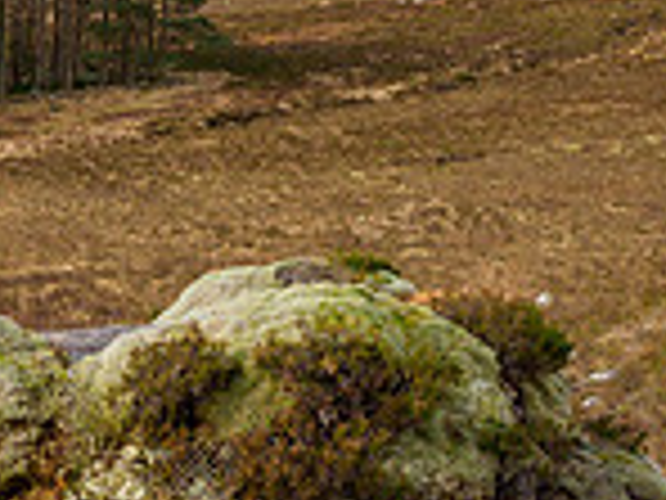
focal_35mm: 132
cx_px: 313
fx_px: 2540
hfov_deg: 14.9
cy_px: -2
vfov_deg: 11.1
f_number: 6.3
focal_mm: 16
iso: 200
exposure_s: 1/80
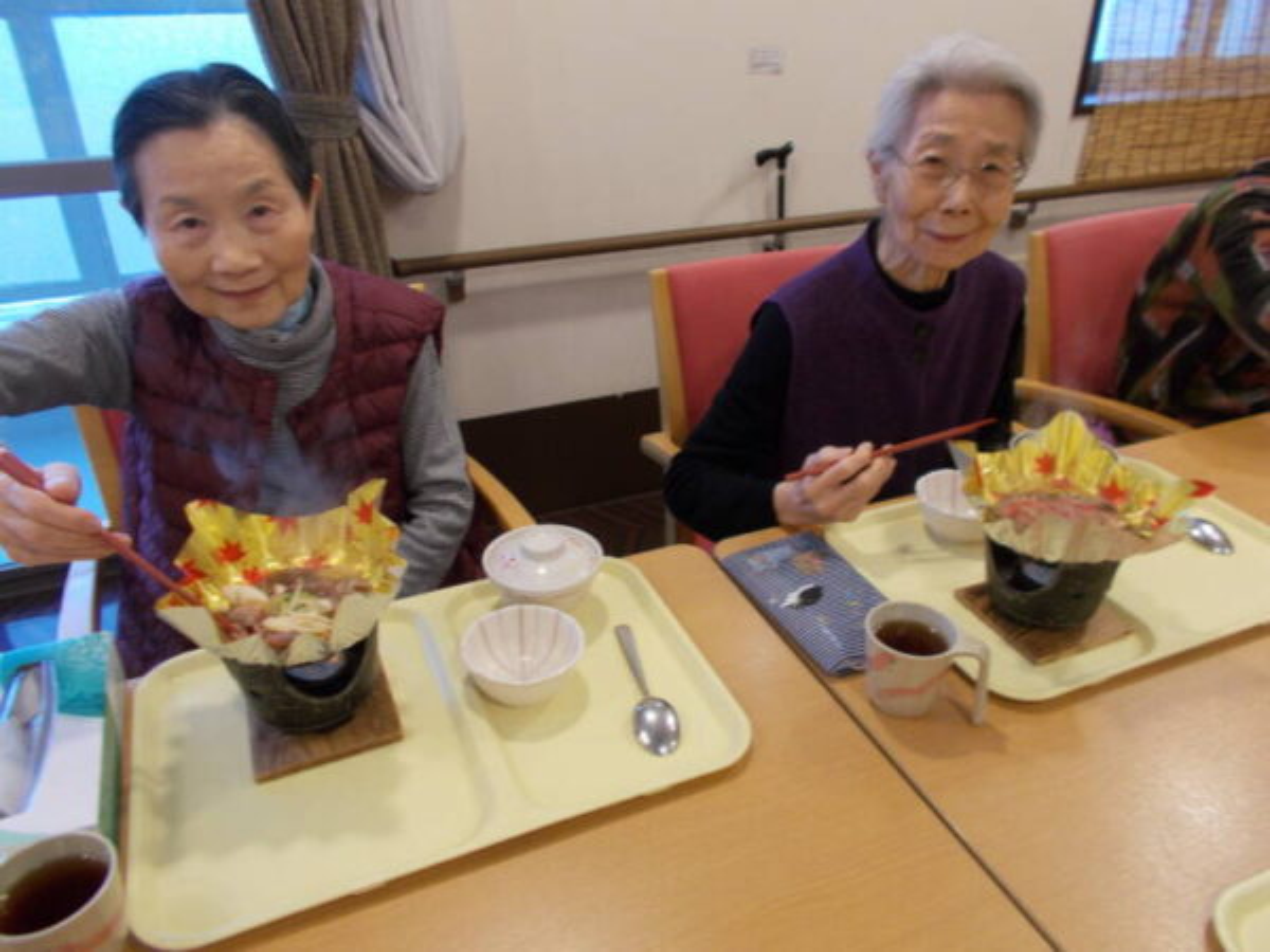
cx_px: 635
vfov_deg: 53.1
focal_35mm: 26
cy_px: 476
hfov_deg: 67.3
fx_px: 954
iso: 125
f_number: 3.2
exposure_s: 1/25
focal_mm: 4.6
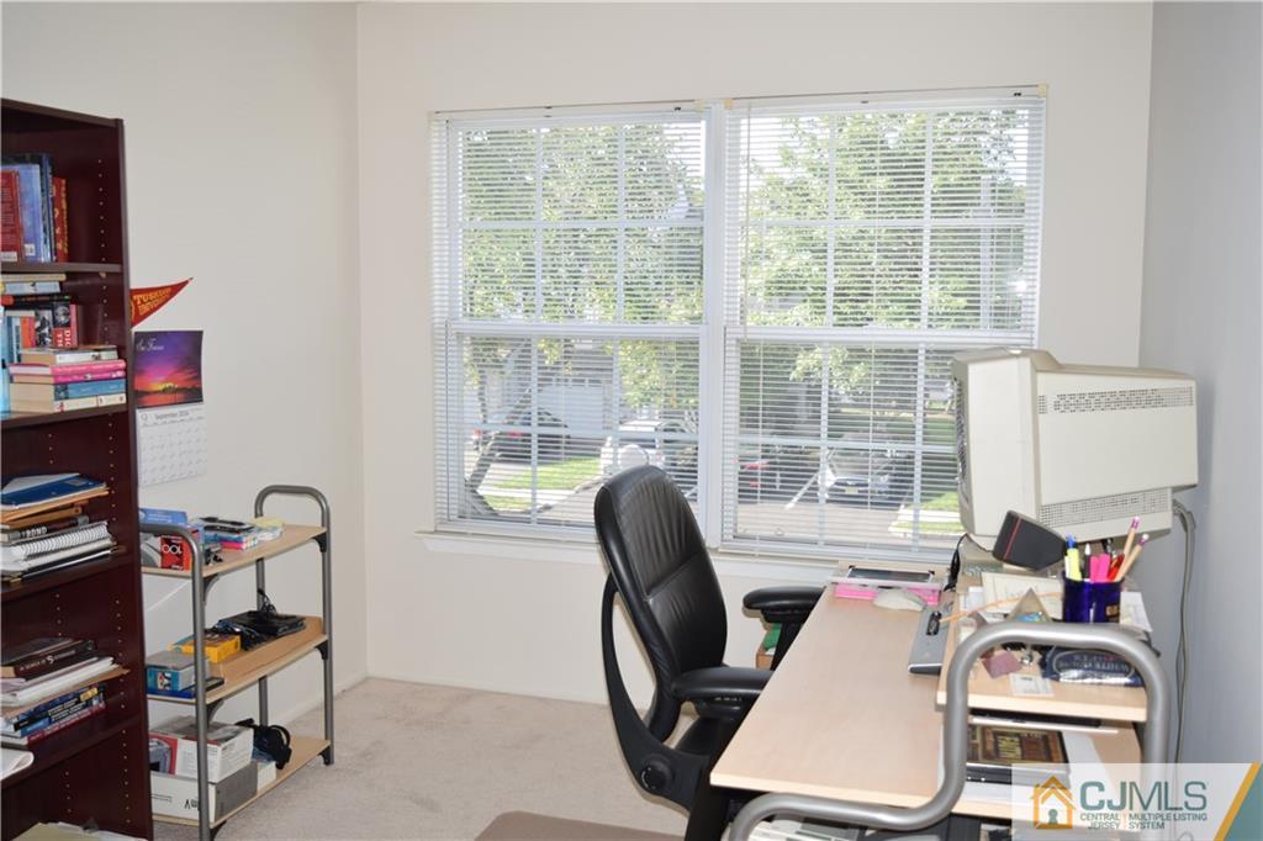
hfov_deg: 57.2
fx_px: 1157
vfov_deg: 39.9
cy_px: 420
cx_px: 632
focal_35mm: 33
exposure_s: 1/100
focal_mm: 22
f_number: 3.8
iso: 100
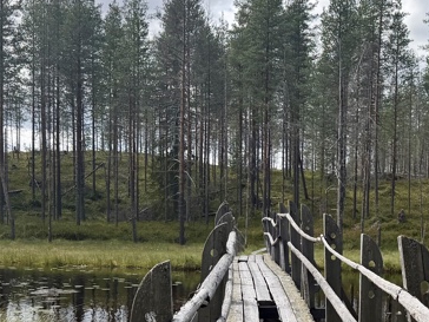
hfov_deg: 29.1
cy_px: 265
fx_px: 818
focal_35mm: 66
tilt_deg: -3.2
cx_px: 298
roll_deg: -1.4
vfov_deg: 21.9
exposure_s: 1/5319
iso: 100
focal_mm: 6.76
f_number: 1.78
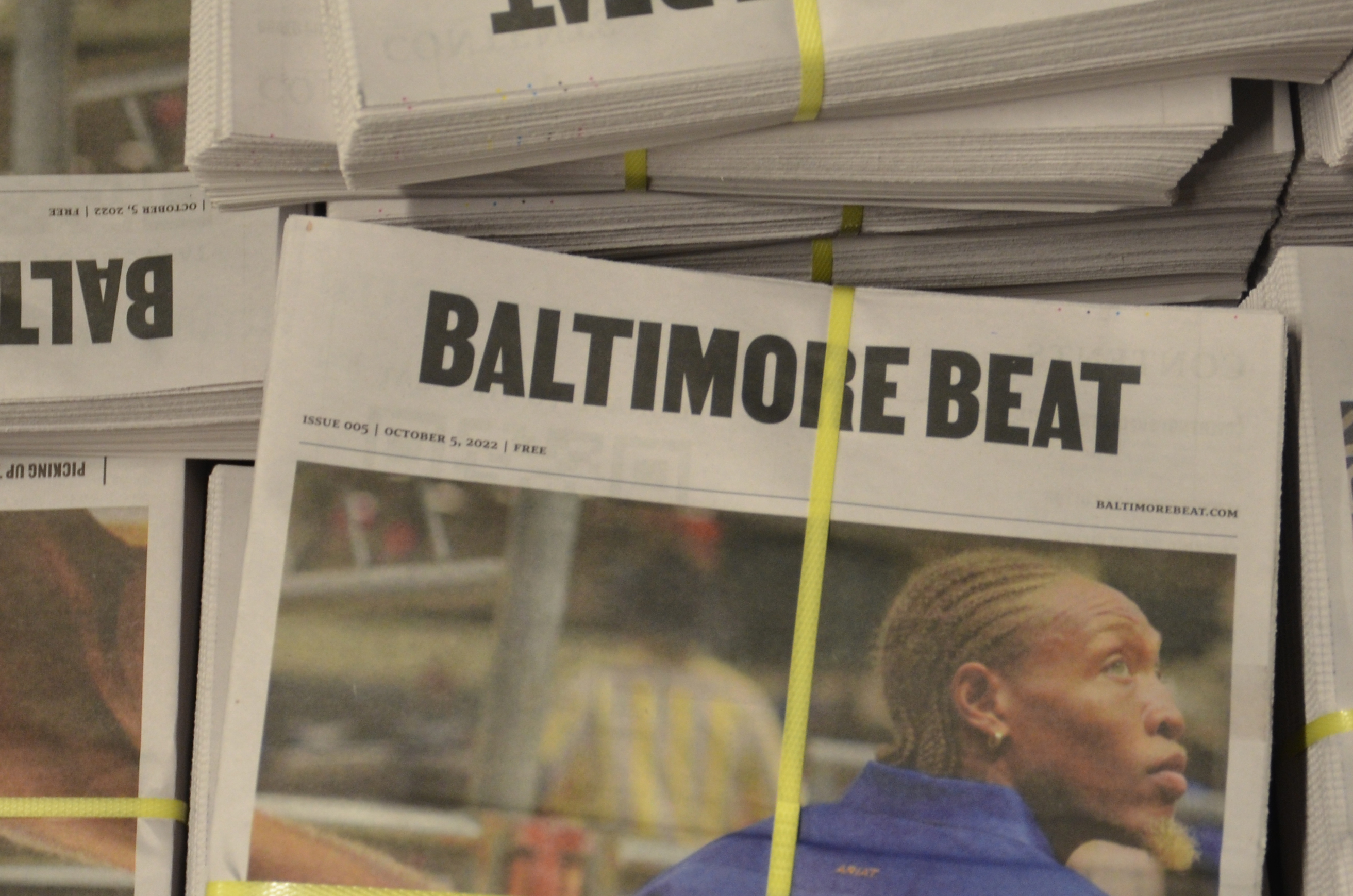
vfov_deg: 12.7
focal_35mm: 107
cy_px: 593
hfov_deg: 19.1
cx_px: 863
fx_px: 4013
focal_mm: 38
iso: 500
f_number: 4.5
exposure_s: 1/15
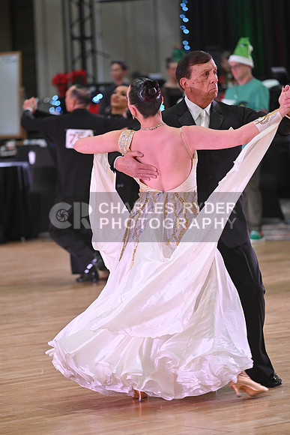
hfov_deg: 7.6
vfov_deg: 11.4
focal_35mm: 180
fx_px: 2174
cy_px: 218
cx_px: 145
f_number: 4.5
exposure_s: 1/400
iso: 2500
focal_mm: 180
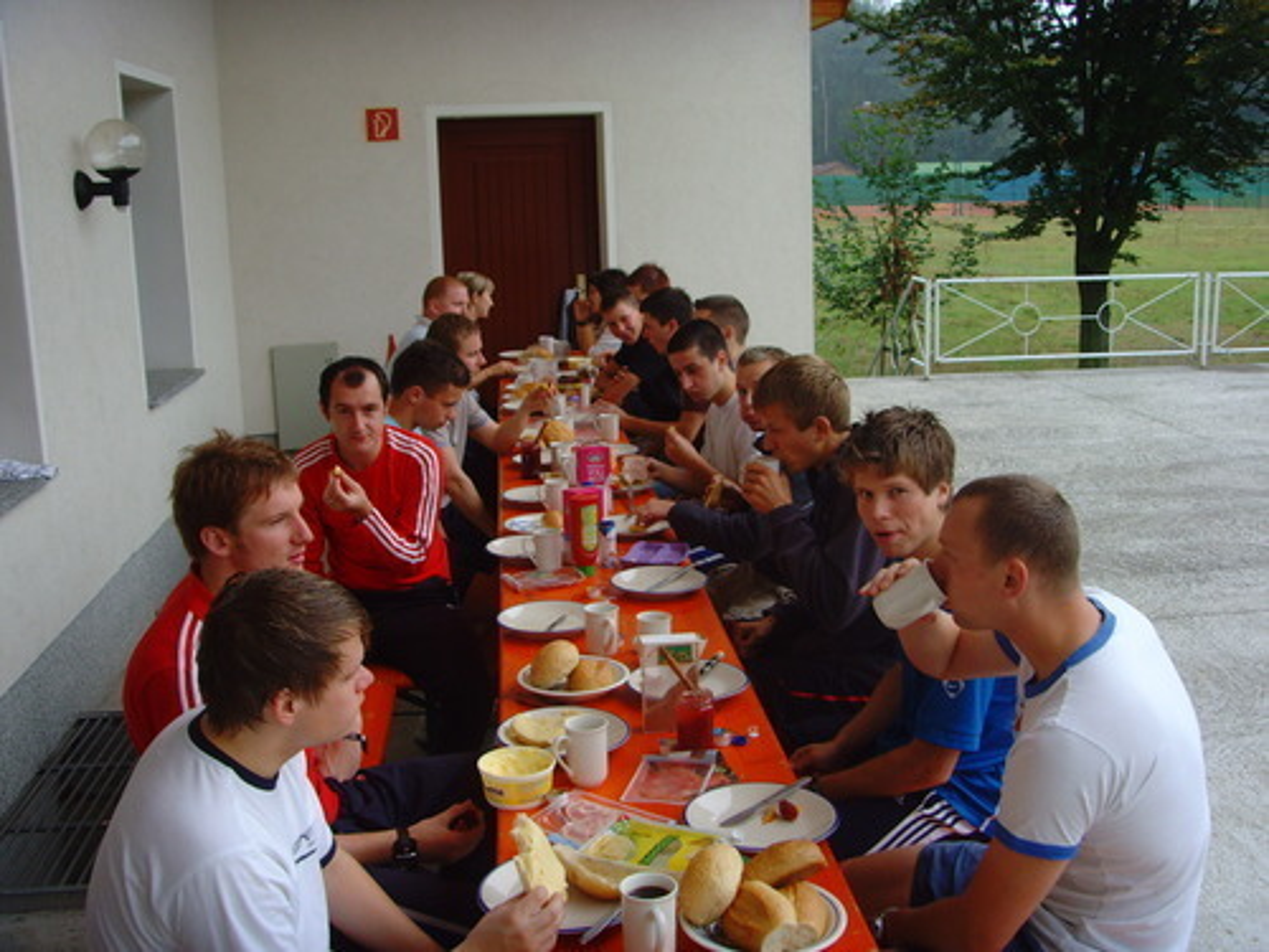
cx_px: 634
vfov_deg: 36.8
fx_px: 1430
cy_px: 476
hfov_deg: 47.9
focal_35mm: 39
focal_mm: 6.6
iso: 100
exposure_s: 1/45
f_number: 3.5
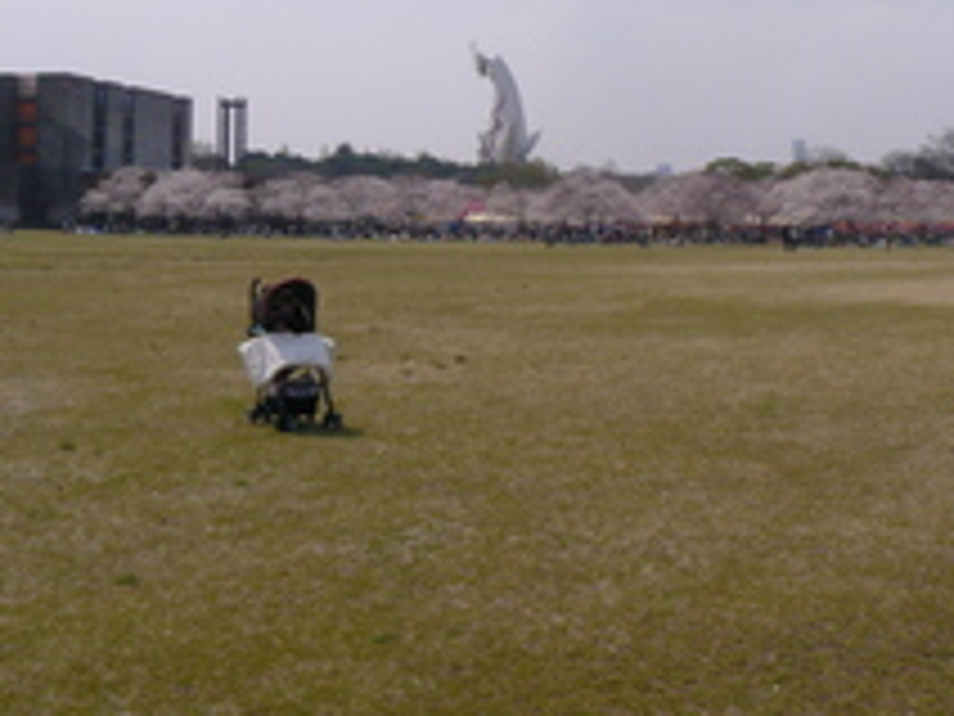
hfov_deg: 28.0
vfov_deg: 21.2
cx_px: 756
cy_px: 95
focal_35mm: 68
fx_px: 1874
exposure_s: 1/400
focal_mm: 6
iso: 100
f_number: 8
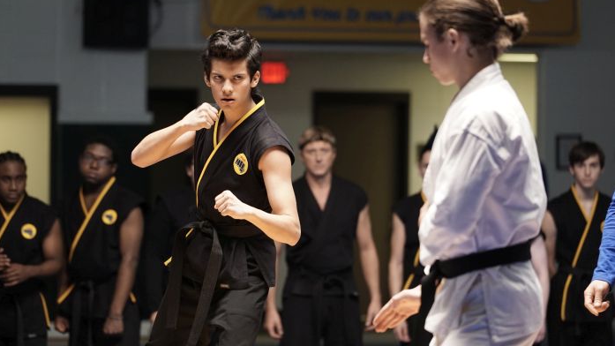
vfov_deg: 6.7
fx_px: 2935
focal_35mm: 180
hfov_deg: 12.0
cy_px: 157
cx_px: 307
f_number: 4
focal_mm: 171
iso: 3200
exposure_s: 1/200
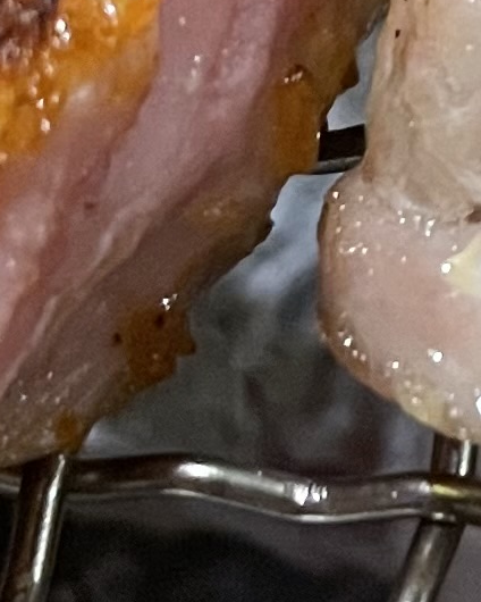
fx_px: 3434
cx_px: 1225
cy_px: -315
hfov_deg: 7.4
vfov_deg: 9.7
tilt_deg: -53.0
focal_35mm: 193
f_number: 1.6
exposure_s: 1/60
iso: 500
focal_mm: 4.2
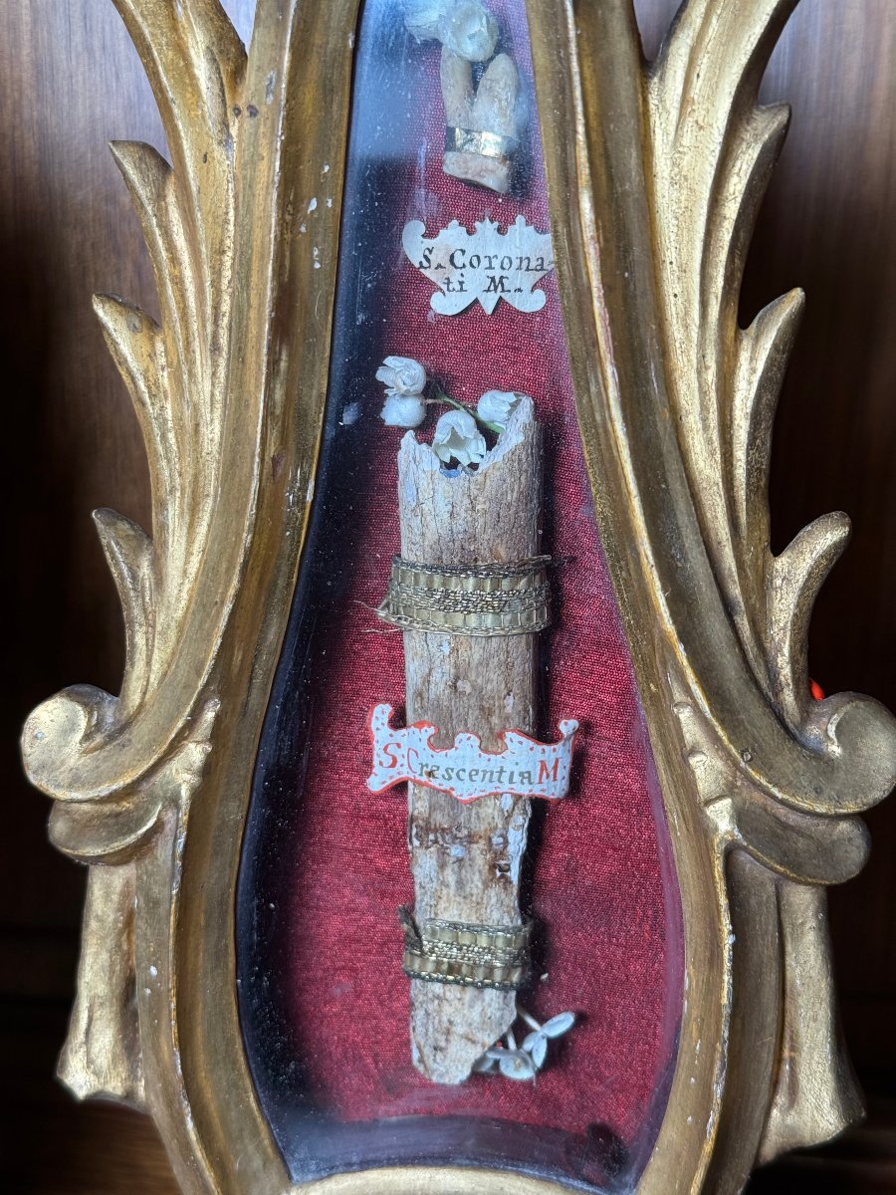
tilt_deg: -12.4
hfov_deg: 30.3
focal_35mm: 48
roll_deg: +0.1
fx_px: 1657
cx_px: 448
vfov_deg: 39.7
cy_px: 598
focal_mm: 6.76
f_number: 1.78
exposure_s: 1/119
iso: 80
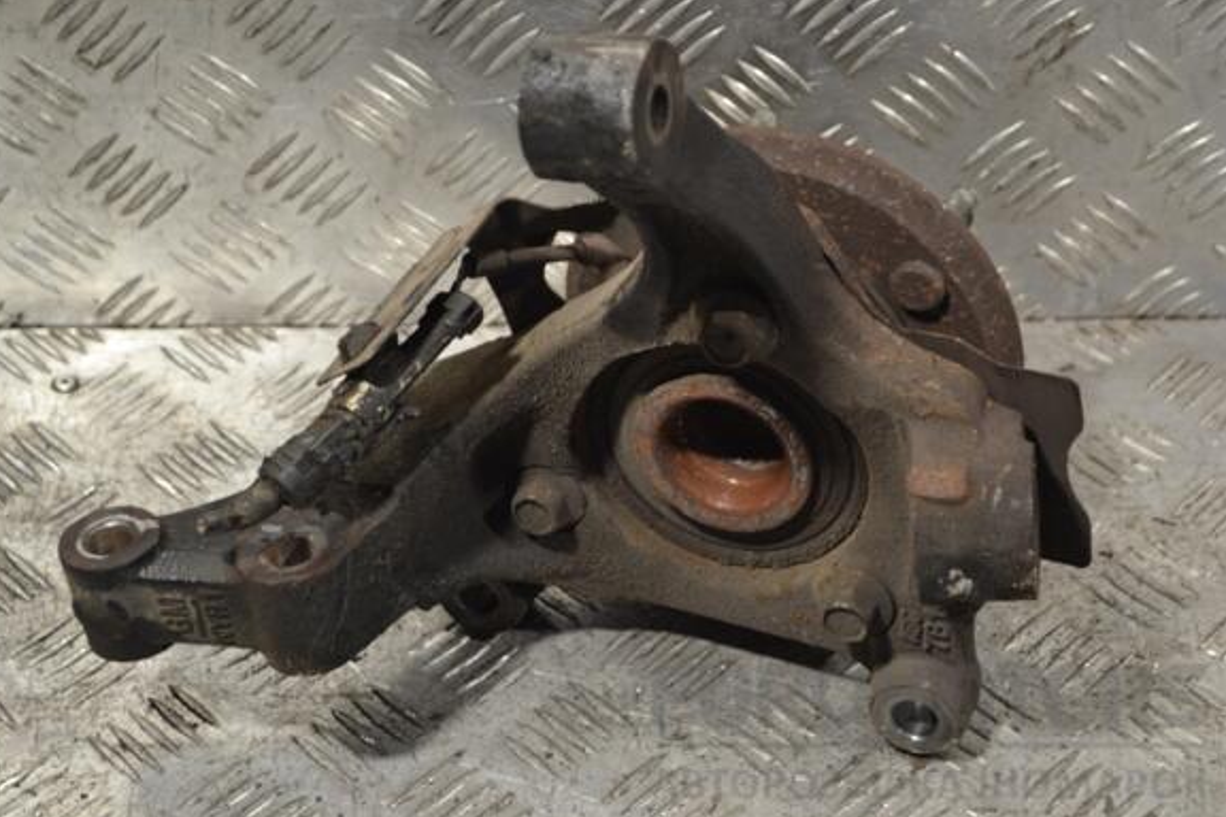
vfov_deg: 18.2
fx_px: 2554
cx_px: 611
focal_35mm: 75
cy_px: 413
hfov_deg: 27.0
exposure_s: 1/30
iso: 320
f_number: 5.6
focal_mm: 48
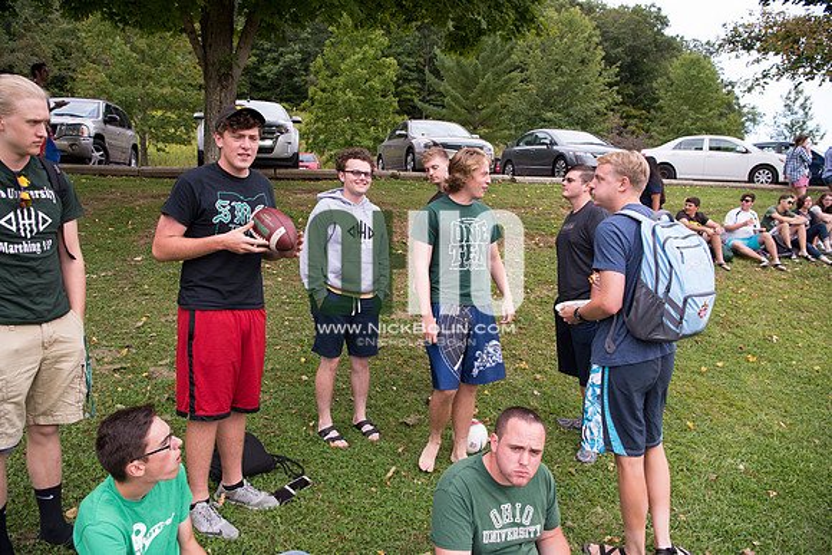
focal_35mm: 24
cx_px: 416
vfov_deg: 53.2
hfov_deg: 73.7
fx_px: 555
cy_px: 278
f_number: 5
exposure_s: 1/400
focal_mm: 24
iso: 640
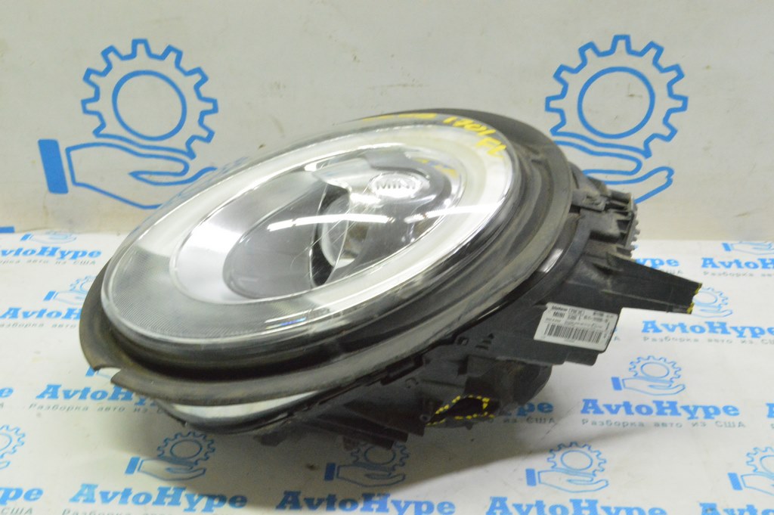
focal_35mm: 46
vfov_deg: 28.9
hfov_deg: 42.4
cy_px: 258
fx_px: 999
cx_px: 387
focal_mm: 31
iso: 6400
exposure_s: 1/20
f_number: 20
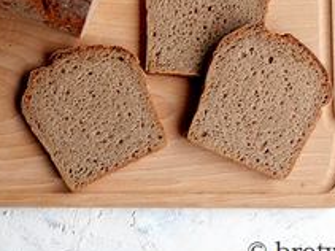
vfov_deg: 15.4
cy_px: 29
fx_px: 919
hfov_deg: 20.6
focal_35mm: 95
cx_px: 125
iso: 400
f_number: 3.2
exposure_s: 1/100
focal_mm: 25
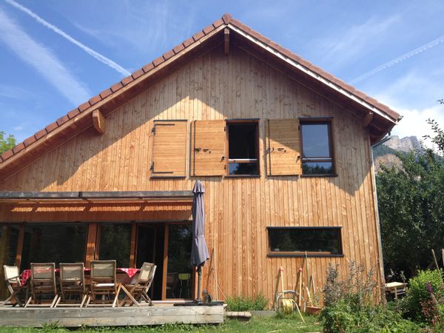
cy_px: 166
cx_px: 222
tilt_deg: +9.3
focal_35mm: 35
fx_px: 449
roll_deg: +0.2
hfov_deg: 52.6
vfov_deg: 40.7
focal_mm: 4.28
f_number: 2.4
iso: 50
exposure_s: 1/1104
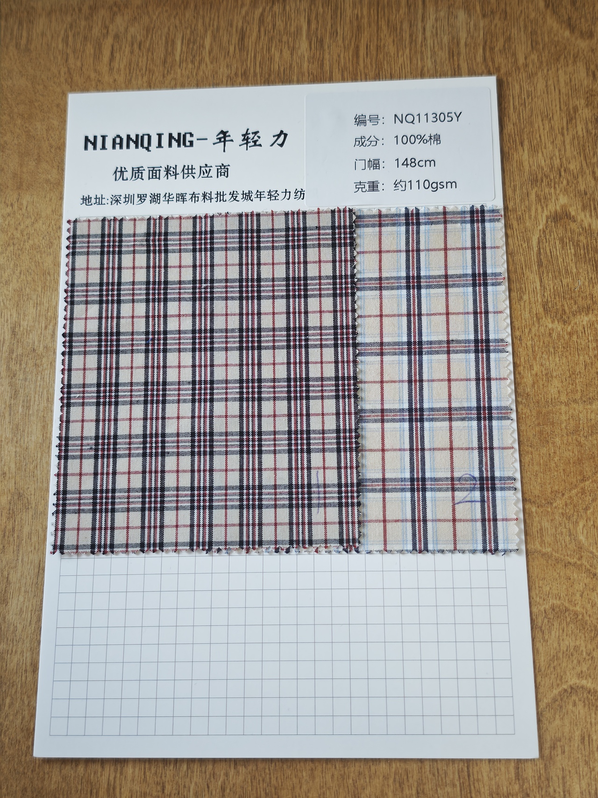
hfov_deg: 30.9
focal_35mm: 47
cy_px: 399
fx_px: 1083
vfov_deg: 40.4
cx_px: 299
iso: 200
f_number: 1.44
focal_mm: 6.68
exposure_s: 1/100
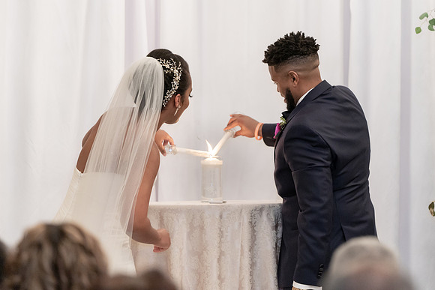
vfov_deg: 6.0
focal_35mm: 229
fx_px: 2768
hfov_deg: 9.0
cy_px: 125
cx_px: 247
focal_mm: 200
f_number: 2.8
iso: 2000
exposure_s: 1/125
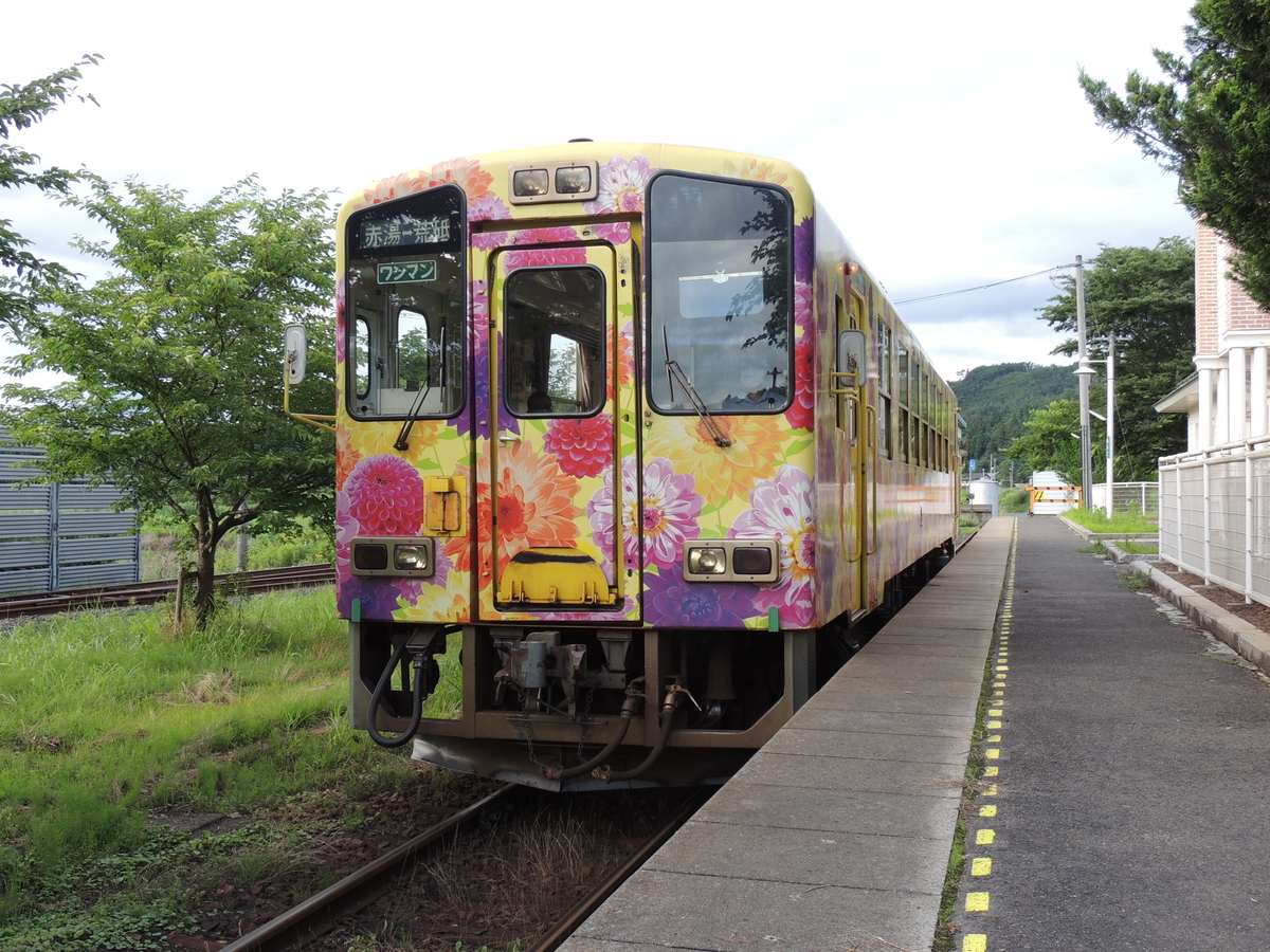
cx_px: 635
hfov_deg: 46.8
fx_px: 1468
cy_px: 476
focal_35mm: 40
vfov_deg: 36.0
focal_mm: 7.1
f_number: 4.2
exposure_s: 1/80
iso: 100
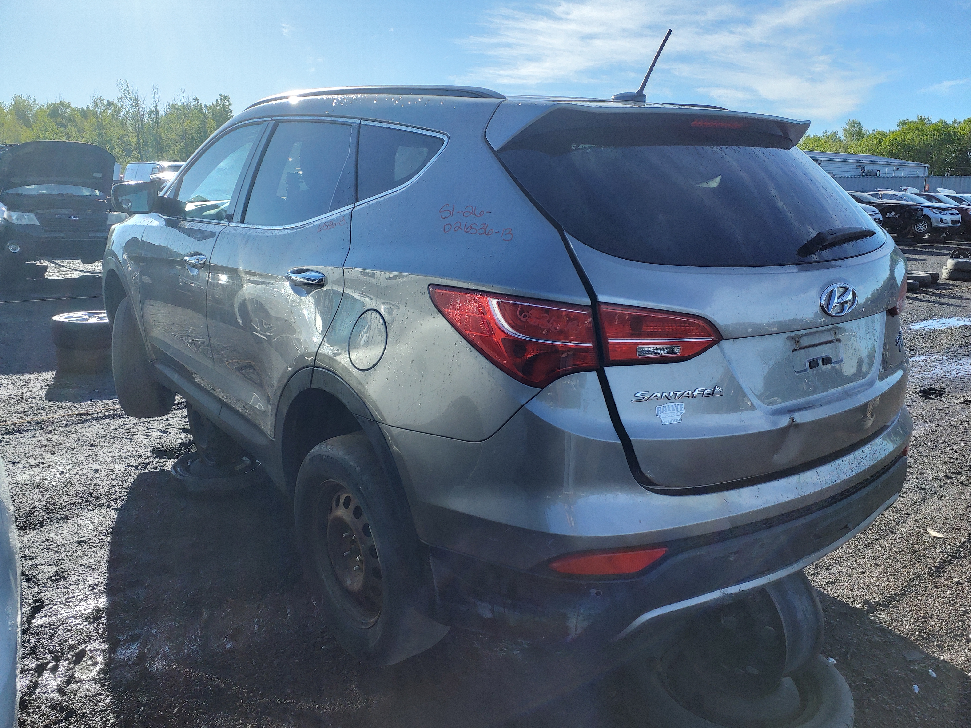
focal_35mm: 26
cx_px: 486
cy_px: 364
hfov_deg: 67.3
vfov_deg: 53.1
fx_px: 729
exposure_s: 1/363
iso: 40
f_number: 1.9
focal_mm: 3.58
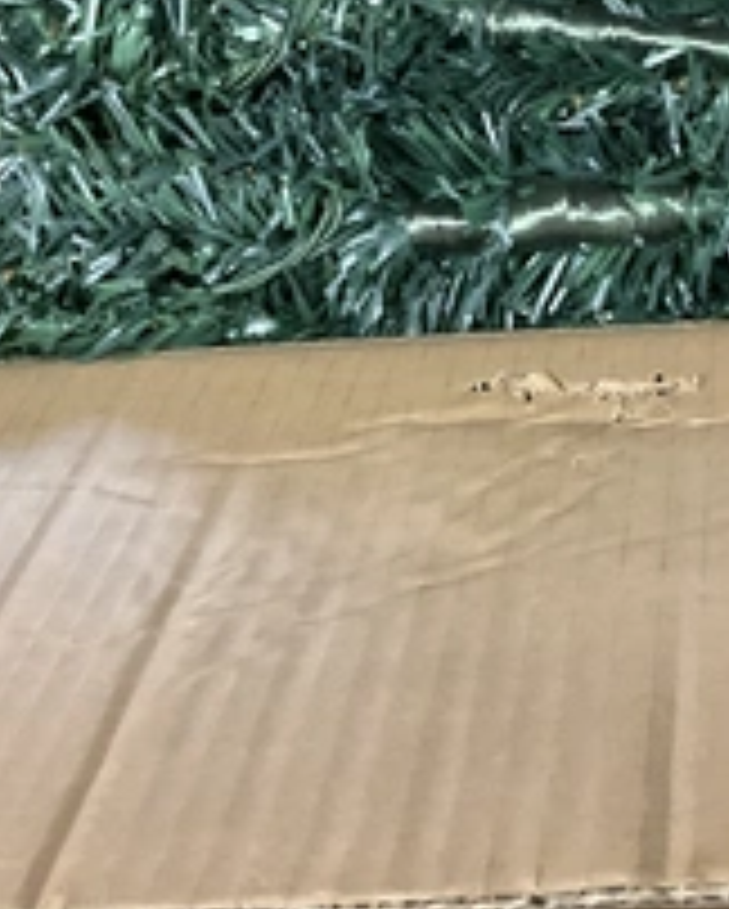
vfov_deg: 33.2
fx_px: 1508
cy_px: 284
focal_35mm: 56
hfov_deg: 27.0
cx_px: 500
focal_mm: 3
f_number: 1.8
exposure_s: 1/30
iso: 500
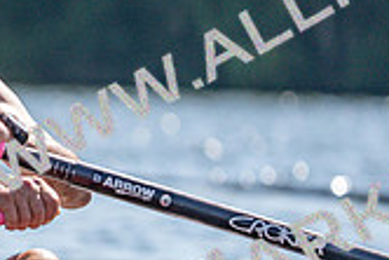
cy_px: 231
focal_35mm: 1033
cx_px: -190
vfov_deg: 1.3
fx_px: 11172
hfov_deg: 2.0
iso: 320
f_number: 5.6
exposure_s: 1/1600
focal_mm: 295
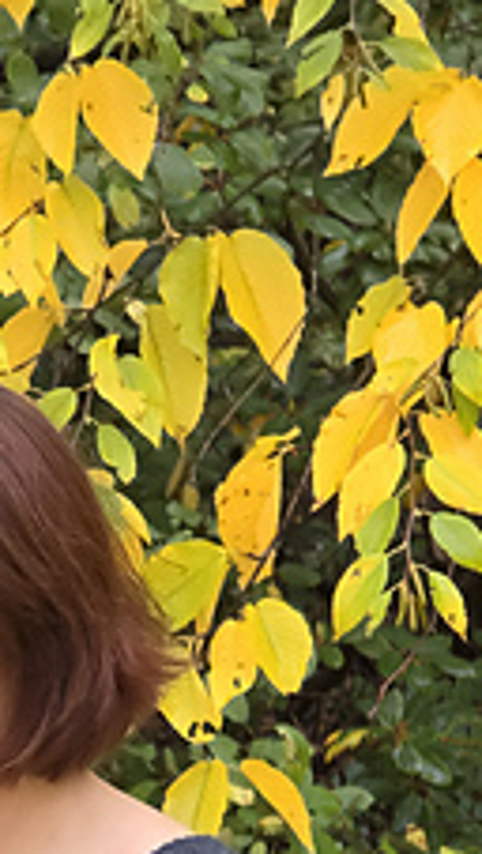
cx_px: -109
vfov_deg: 7.8
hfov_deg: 4.4
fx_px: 6259
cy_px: 824
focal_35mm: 276
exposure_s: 1/120
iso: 500
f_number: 3.4
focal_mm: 18.6
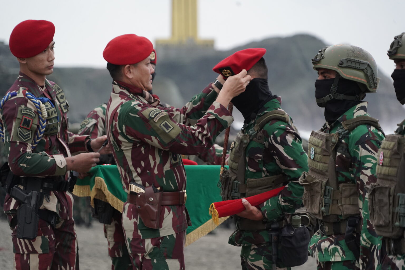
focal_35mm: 201
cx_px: 202
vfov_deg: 6.8
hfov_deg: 10.2
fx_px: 2261
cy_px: 135
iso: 3200
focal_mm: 201
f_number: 6.3
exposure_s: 1/160
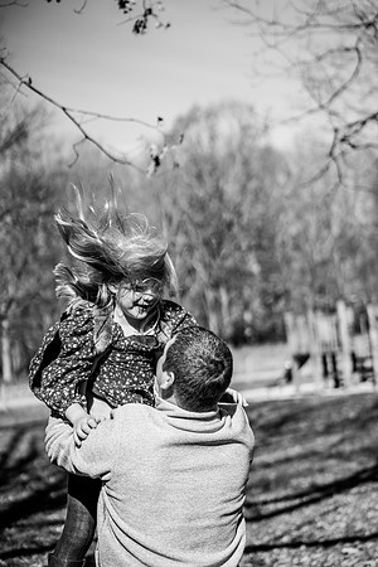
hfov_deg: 16.1
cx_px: 189
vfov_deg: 23.9
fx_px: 1339
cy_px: 284
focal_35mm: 85
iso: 320
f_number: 3.2
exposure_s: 1/6400
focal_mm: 85
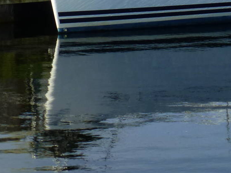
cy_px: -56
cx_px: 285
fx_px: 1195
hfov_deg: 10.8
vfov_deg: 8.2
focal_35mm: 179
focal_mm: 11
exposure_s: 1/640
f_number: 4.8
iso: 100
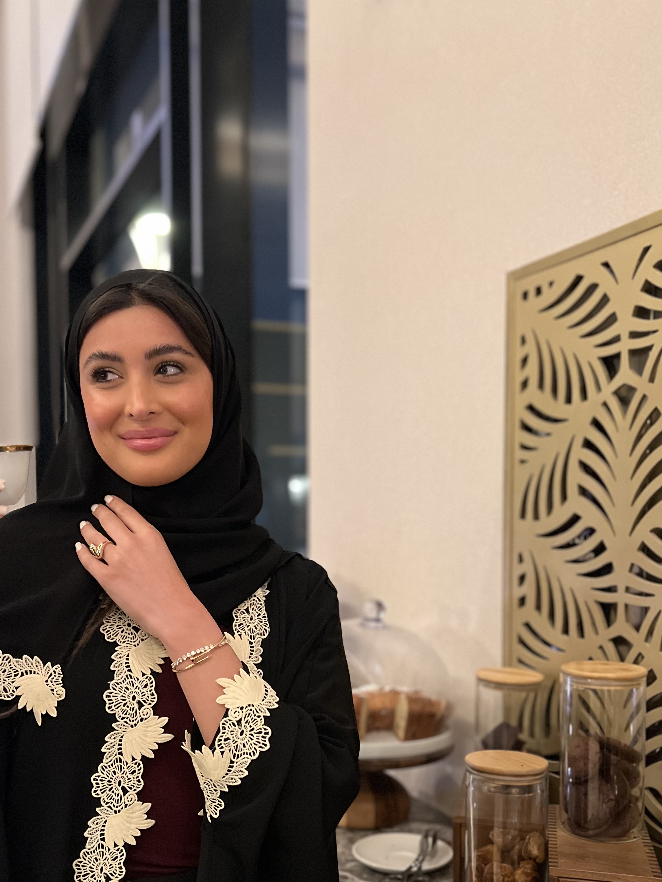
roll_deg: +0.8
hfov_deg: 40.7
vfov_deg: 52.0
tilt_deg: -2.1
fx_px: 893
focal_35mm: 35
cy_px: 556
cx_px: 302
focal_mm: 5.7
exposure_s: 1/30
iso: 640
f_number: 1.5
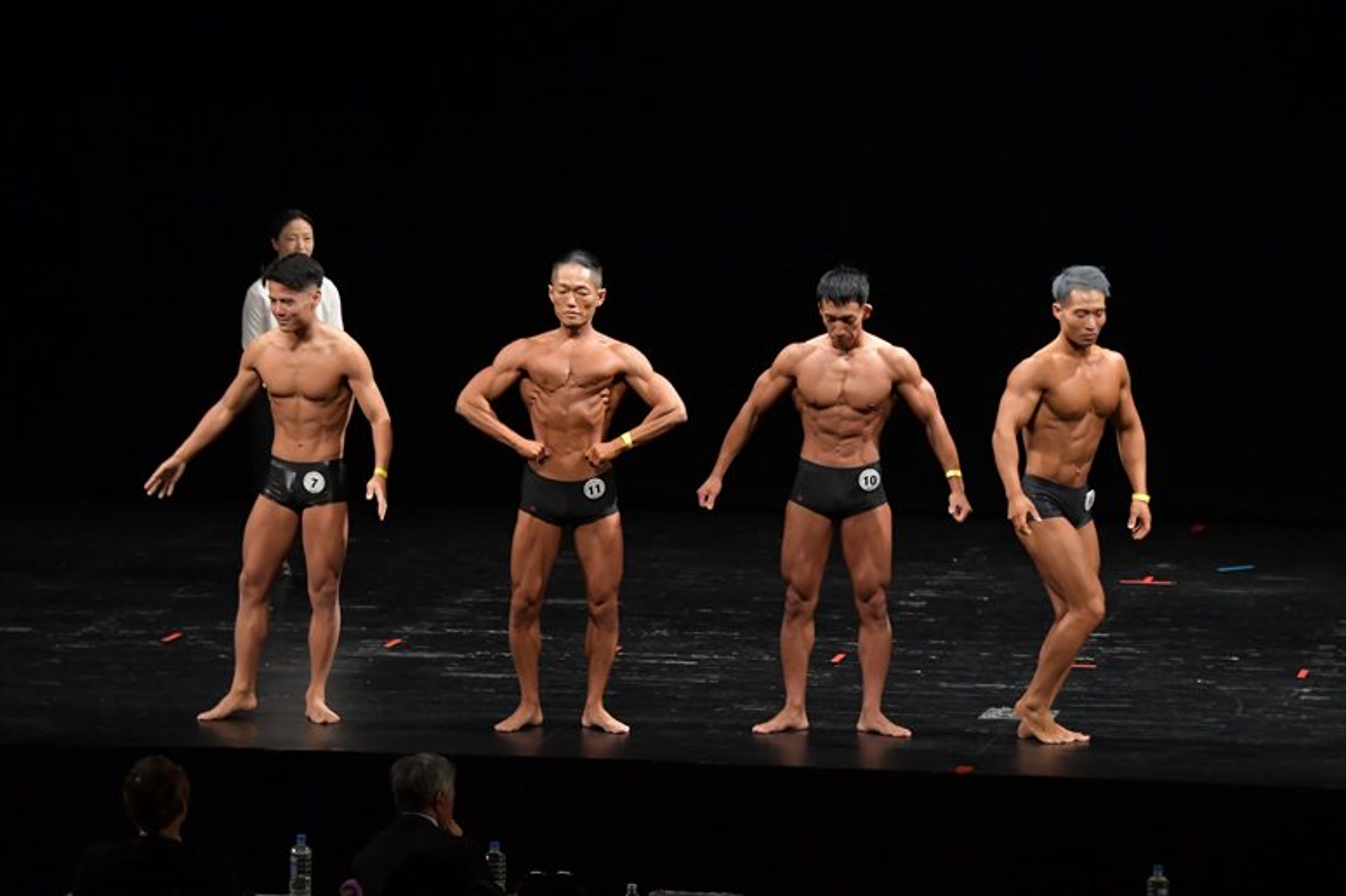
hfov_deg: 13.1
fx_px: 5867
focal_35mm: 157
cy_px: 448
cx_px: 673
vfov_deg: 8.7
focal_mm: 105
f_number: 5.6
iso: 3200
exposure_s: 1/400
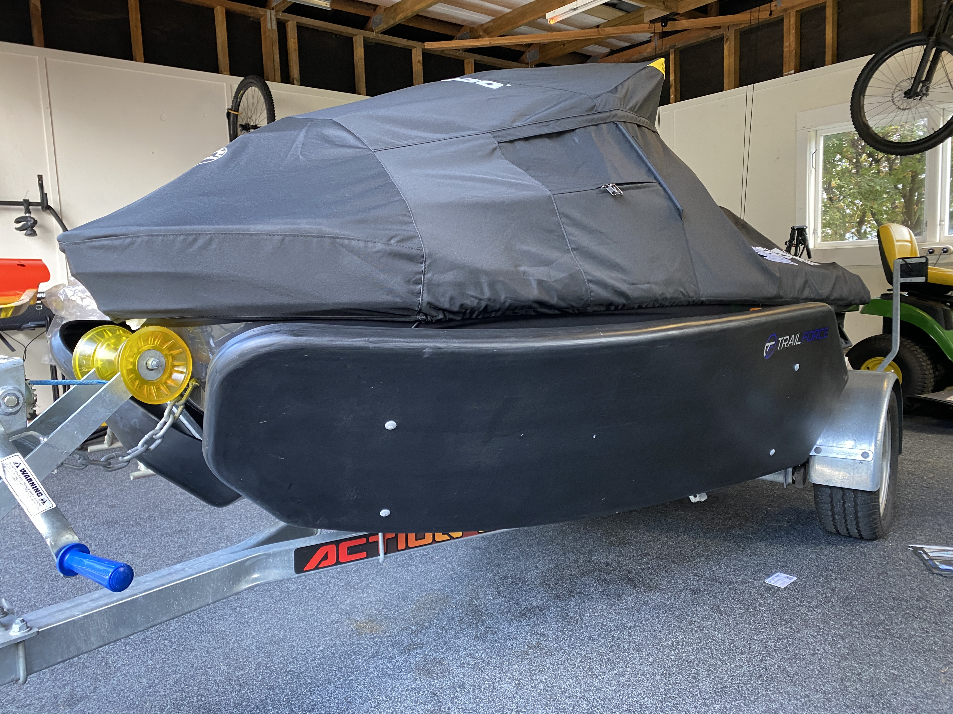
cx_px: 476
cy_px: 357
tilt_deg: -6.1
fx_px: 716
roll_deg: +2.8
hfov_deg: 67.3
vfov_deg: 53.1
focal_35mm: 26
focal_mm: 4.25
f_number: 1.8
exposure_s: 1/50
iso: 250
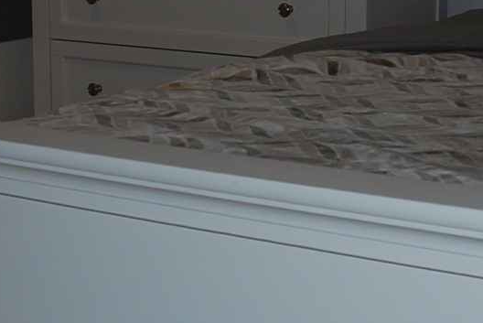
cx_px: 169
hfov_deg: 20.5
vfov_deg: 13.8
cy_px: 87
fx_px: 1329
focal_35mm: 99
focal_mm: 18
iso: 200
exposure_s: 1/60
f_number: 3.5
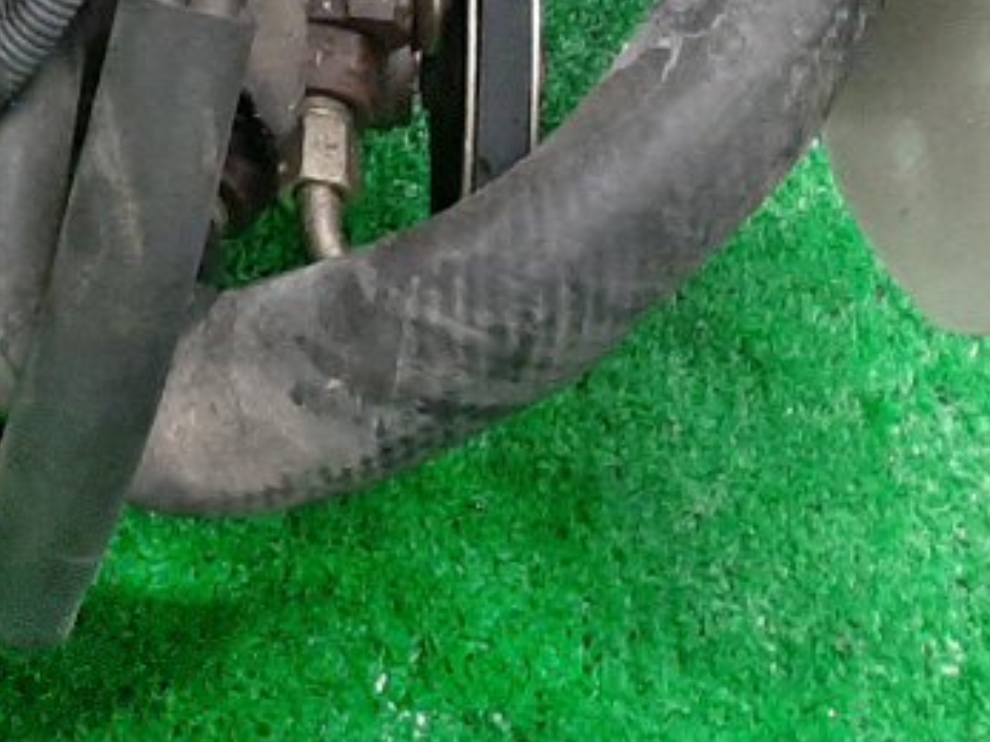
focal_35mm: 108
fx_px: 3088
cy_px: -705
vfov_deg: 12.2
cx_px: -722
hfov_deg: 15.8
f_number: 1.7
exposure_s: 1/50
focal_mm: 3.93
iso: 209
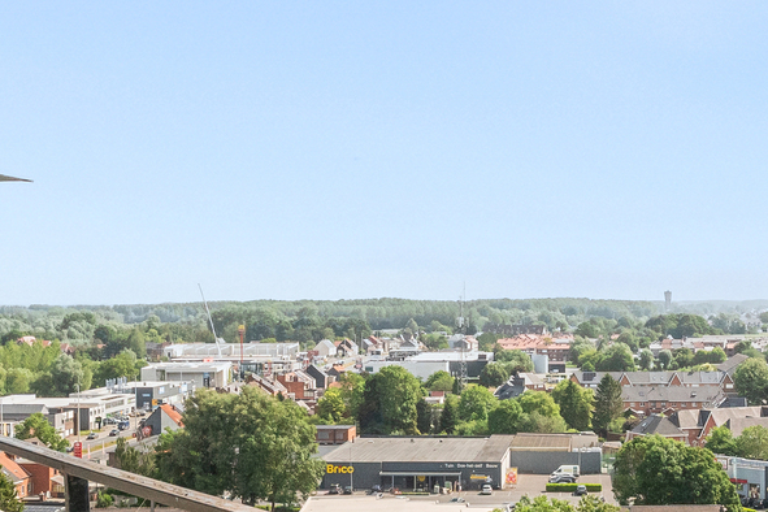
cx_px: 472
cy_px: 310
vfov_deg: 20.9
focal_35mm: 65
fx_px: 1387
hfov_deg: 30.9
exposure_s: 1/1600
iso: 800
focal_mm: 16
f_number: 11
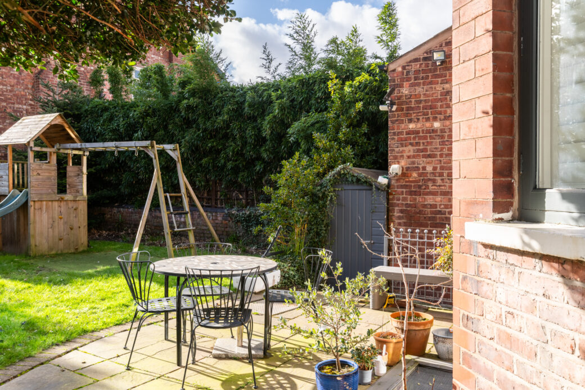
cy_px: 195
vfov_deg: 43.6
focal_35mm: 30
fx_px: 487
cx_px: 292
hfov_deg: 61.9
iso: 320
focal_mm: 30
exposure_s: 1/400
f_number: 8
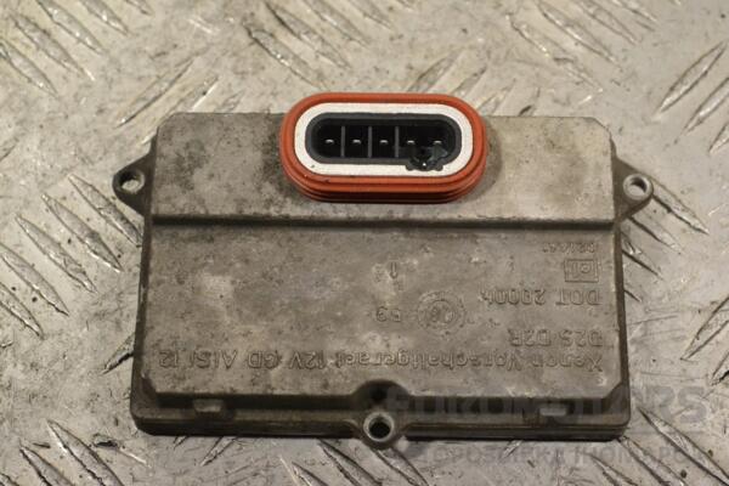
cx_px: 364
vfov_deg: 16.6
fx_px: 1670
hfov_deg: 24.6
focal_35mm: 82
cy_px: 243
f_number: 9
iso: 3200
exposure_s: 1/320
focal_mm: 55
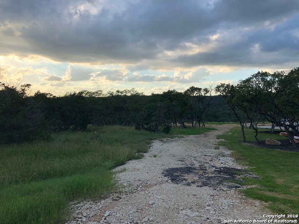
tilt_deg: -2.3
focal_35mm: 28
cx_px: 150
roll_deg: +0.1
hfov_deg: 63.4
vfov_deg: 49.7
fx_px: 242
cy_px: 112
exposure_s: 1/1185
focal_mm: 4
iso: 20
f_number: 1.8
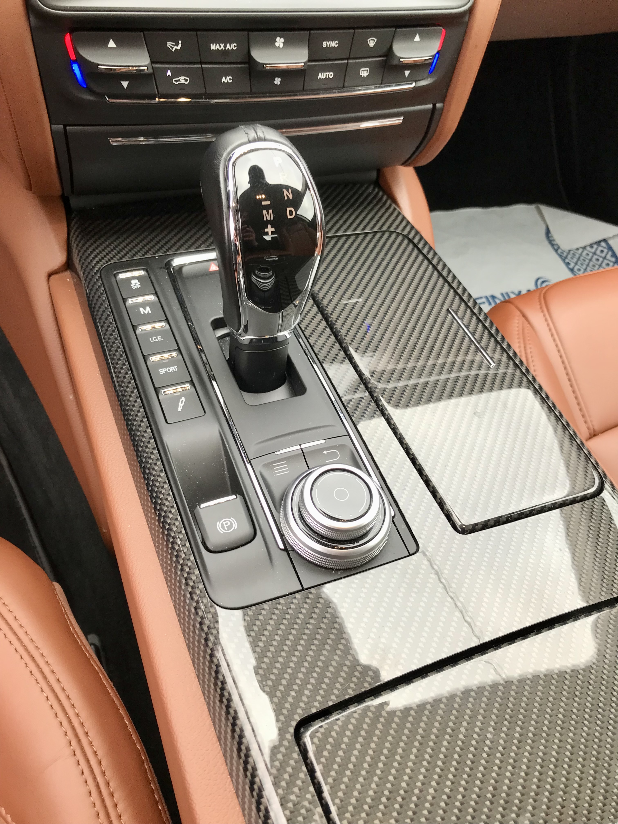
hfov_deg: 49.7
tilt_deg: -53.7
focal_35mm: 28
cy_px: 412
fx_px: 667
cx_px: 309
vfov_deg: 63.4
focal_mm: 3.99
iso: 32
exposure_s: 1/50
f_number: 1.8
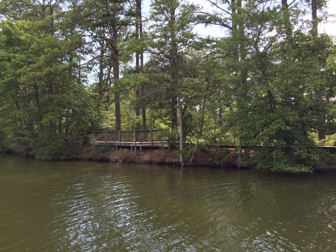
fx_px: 281
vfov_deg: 48.2
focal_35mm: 29
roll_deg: -1.0
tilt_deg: +2.9
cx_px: 168
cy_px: 126
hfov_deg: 61.7
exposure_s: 1/444
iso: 32
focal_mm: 4.15
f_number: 2.2
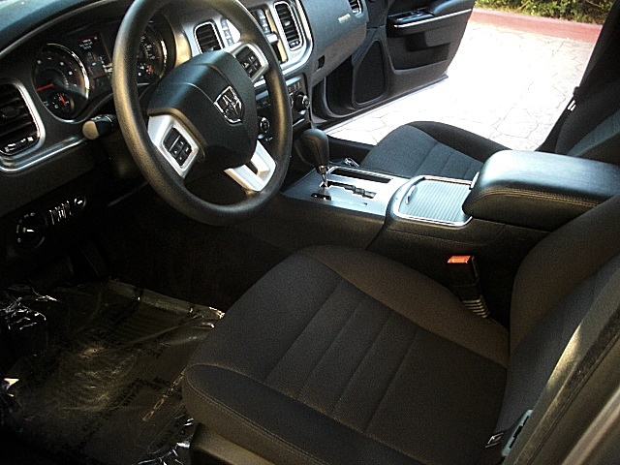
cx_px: 310
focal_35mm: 36
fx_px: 645
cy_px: 232
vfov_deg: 39.7
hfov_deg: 51.4
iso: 400
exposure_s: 1/80
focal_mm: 6.3
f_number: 2.8
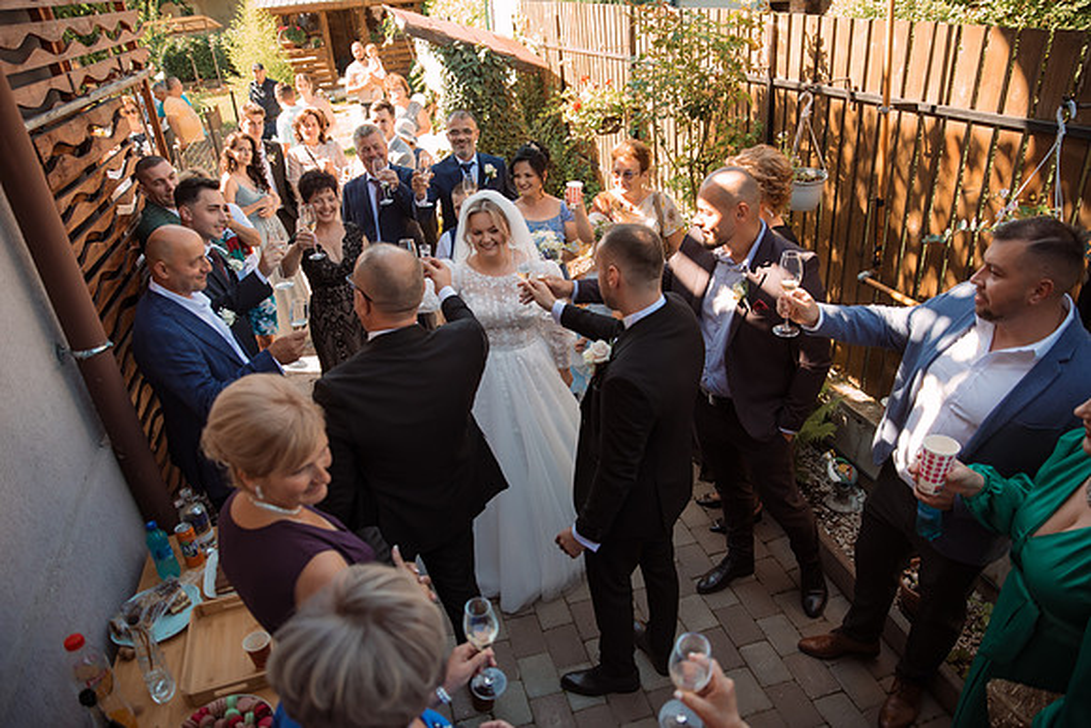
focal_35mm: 24
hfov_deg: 73.7
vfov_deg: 53.2
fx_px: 727
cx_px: 546
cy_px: 364
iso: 400
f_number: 2.8
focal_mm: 24
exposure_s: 1/500
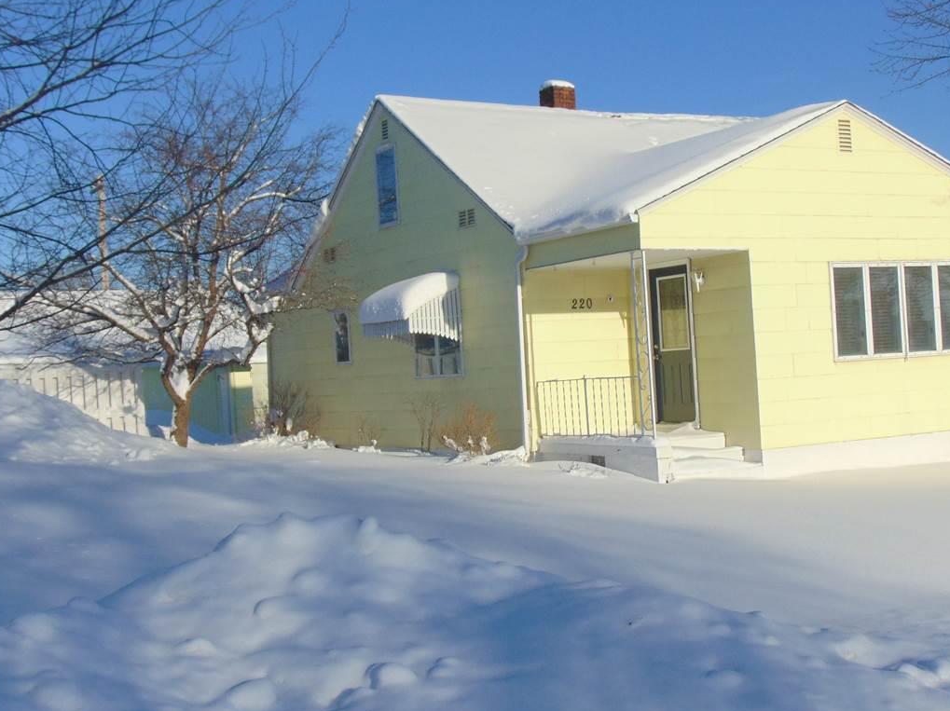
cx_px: 455
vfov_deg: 29.6
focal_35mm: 49
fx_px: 1344
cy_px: 350
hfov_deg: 38.9
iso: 80
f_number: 8.5
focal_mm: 6.9
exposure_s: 1/250
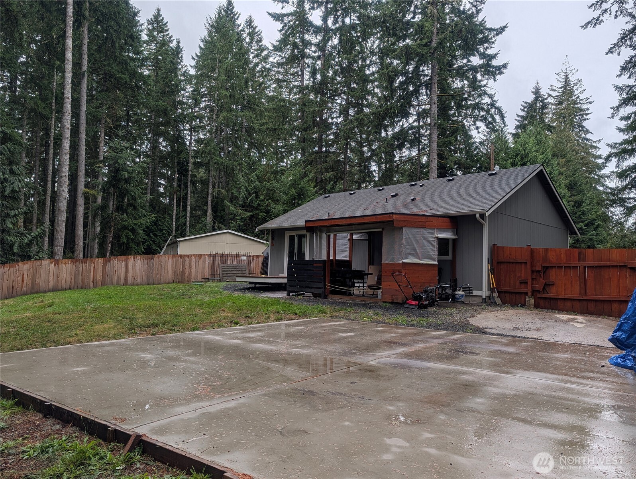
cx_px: 318
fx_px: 441
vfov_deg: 56.9
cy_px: 240
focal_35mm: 24
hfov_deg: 71.5
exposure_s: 1/3289
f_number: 1.68
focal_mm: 6.9
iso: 17
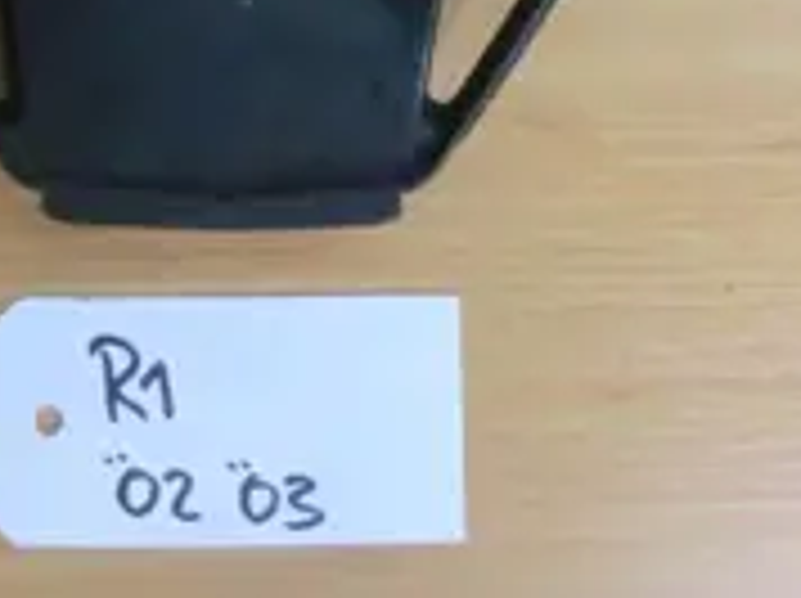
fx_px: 1687
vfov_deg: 18.7
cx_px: 216
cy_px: -171
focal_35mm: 73
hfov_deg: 26.4
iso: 500
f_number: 3.2
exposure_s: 1/60
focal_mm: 4.9
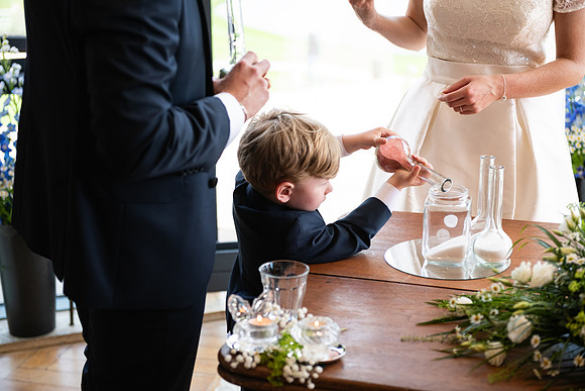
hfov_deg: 28.8
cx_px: 292
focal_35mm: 70
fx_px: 1138
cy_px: 196
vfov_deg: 19.5
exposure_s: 1/160
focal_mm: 70
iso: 320
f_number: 3.5
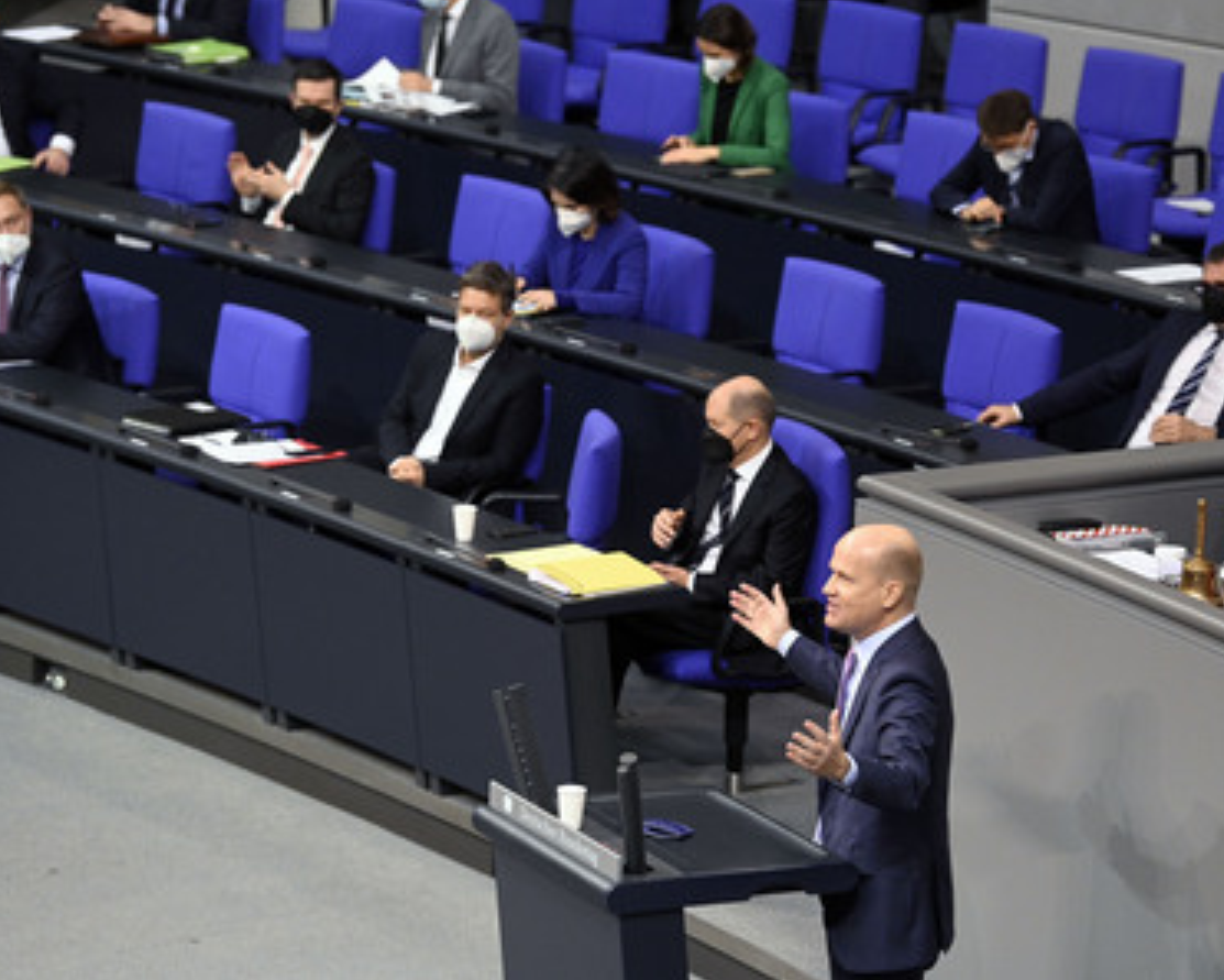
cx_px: 648
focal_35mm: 171
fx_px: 6196
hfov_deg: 11.3
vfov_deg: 9.0
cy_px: 488
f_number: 4
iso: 5000
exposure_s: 1/320
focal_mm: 150
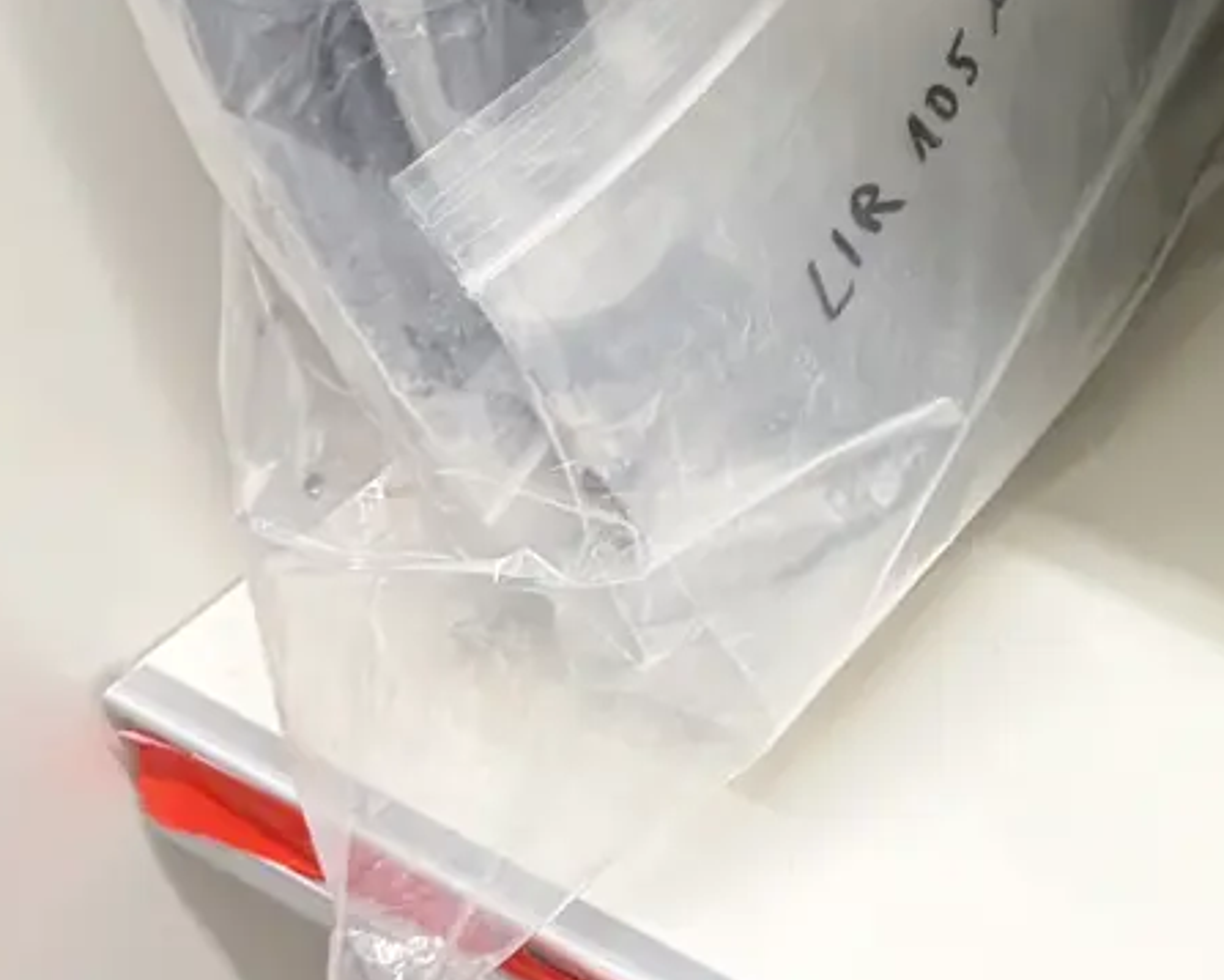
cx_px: 1728
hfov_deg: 16.4
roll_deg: +0.0
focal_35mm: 109
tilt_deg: -36.8
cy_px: 27
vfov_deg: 14.0
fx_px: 3950
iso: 250
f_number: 1.6
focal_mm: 5.96
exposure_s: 1/50
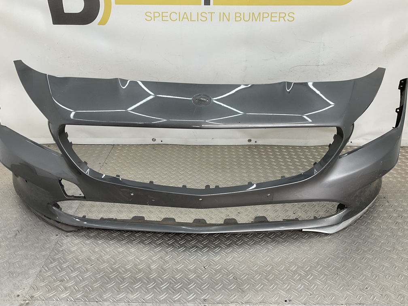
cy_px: 153
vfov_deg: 48.2
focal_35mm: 29
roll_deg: -2.2
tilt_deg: -26.3
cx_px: 204
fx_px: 342
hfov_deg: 61.7
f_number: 1.8
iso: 20
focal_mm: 3
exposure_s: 1/120
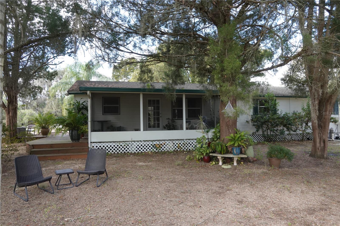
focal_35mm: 24
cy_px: 113
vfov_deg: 53.1
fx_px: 227
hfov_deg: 73.8
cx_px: 170
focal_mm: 8.8
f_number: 2.4
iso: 400
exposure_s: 1/640
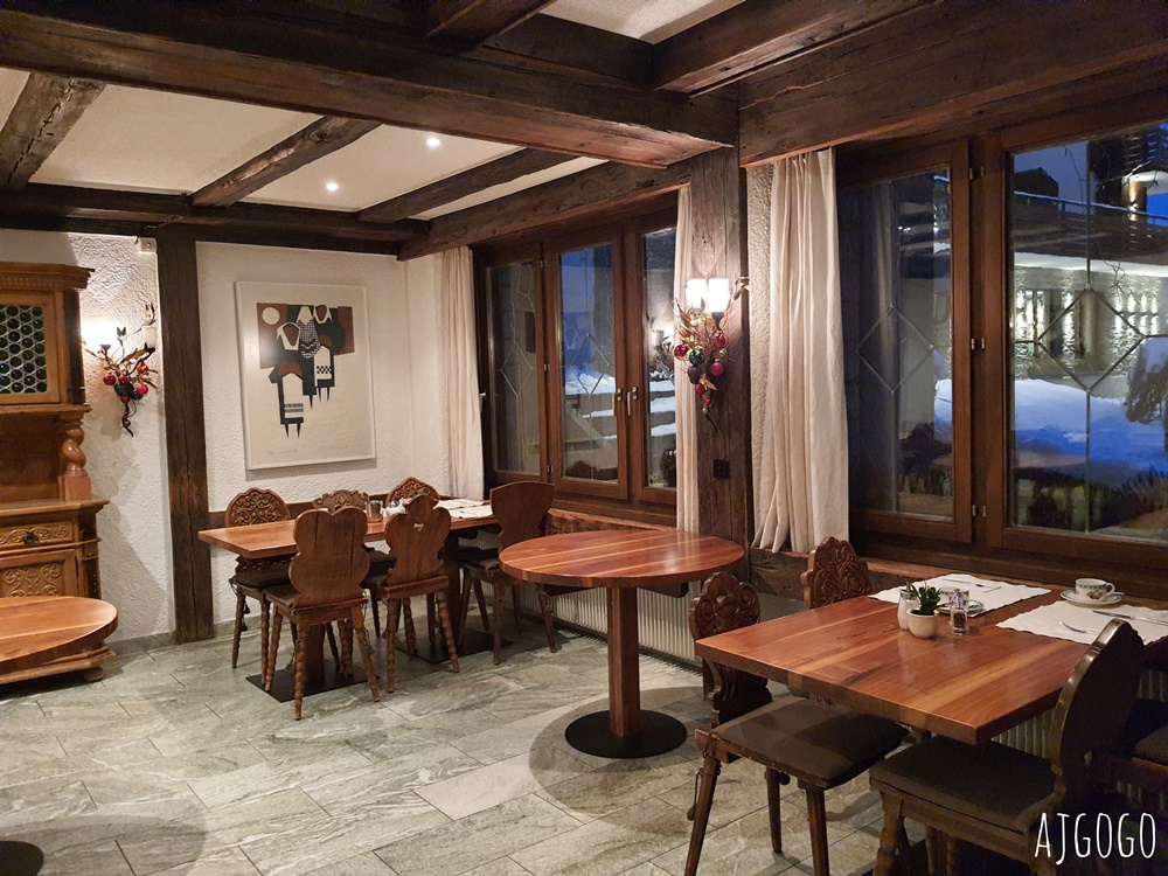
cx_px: 584
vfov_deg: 53.1
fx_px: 877
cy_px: 438
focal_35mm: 26
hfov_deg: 67.3
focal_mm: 4.32
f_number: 1.7
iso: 640
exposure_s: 1/33
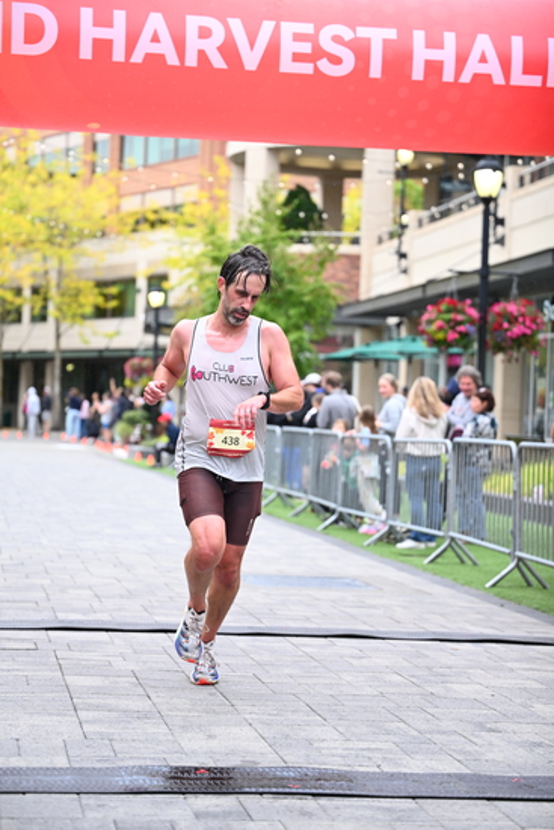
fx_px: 1845
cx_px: 277
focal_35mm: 80
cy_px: 415
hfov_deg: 17.1
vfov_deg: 25.4
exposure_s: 1/1600
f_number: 2.8
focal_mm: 80
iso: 1250
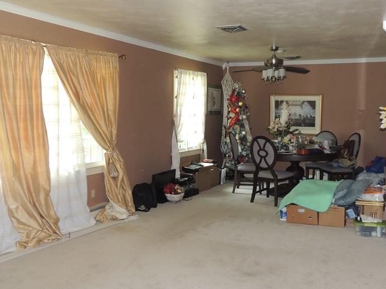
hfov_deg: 49.8
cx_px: 234
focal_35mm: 37
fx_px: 413
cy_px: 136
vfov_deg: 38.7
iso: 200
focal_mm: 4.3
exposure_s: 1/30
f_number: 3
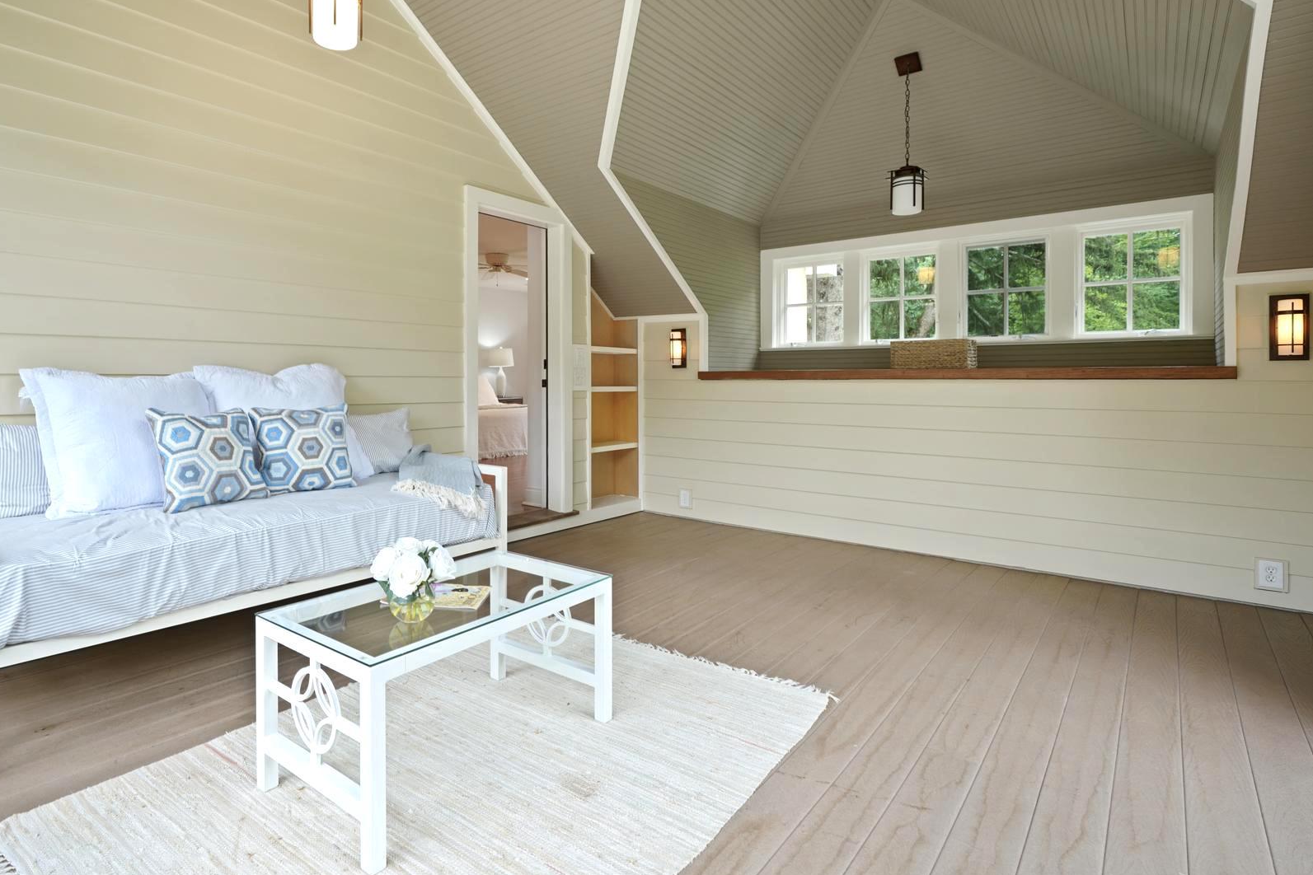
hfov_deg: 89.4
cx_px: 560
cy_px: 401
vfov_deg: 67.3
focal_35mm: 18
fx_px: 656
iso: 320
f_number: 6.3
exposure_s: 1/15
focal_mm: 14
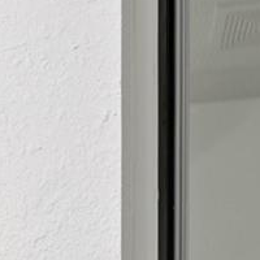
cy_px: 629
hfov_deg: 11.3
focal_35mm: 146
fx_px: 1240
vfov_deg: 10.3
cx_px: -170
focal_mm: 16.8
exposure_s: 1/1.25
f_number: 13
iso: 100
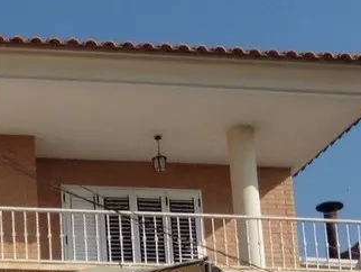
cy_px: 428
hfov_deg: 13.4
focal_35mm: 135
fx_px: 1409
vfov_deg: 10.6
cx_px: -241
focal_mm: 6.1
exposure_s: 1/1250
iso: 100
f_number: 5
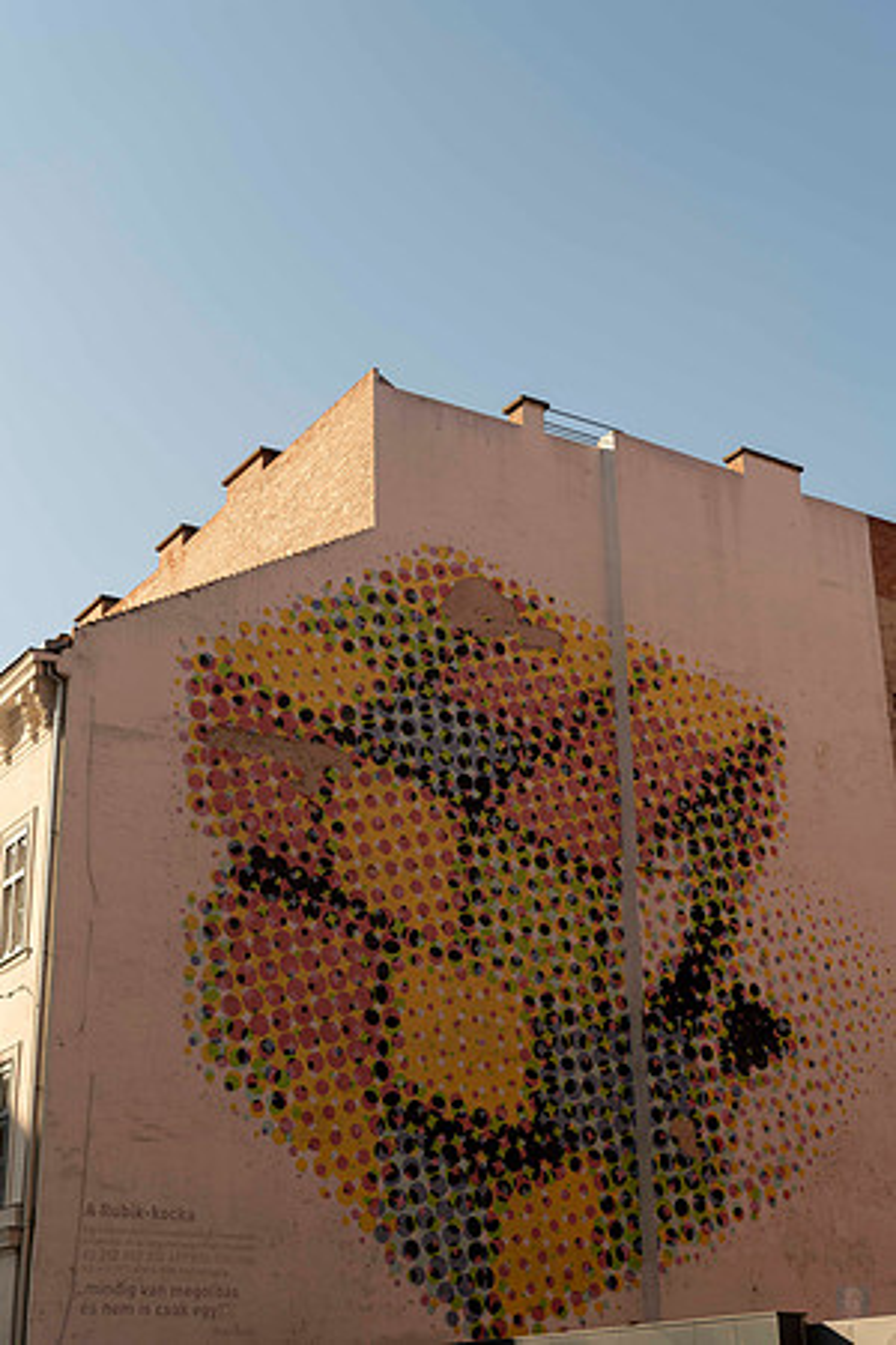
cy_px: 672
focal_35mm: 50
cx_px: 448
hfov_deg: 27.0
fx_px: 1867
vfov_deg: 39.6
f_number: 4
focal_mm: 50
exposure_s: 1/640
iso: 64
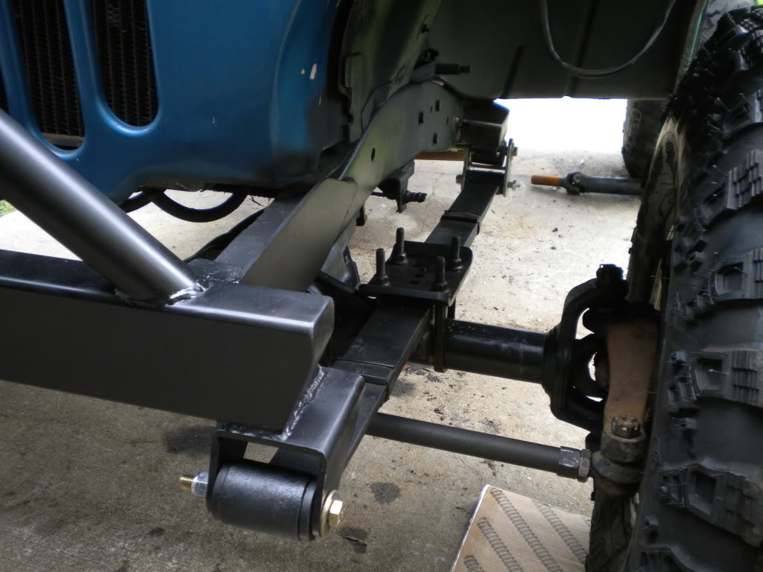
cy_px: 286
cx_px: 382
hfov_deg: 52.6
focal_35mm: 35
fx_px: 771
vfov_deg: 40.7
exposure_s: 1/57
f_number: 3.1
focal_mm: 6.3
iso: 192
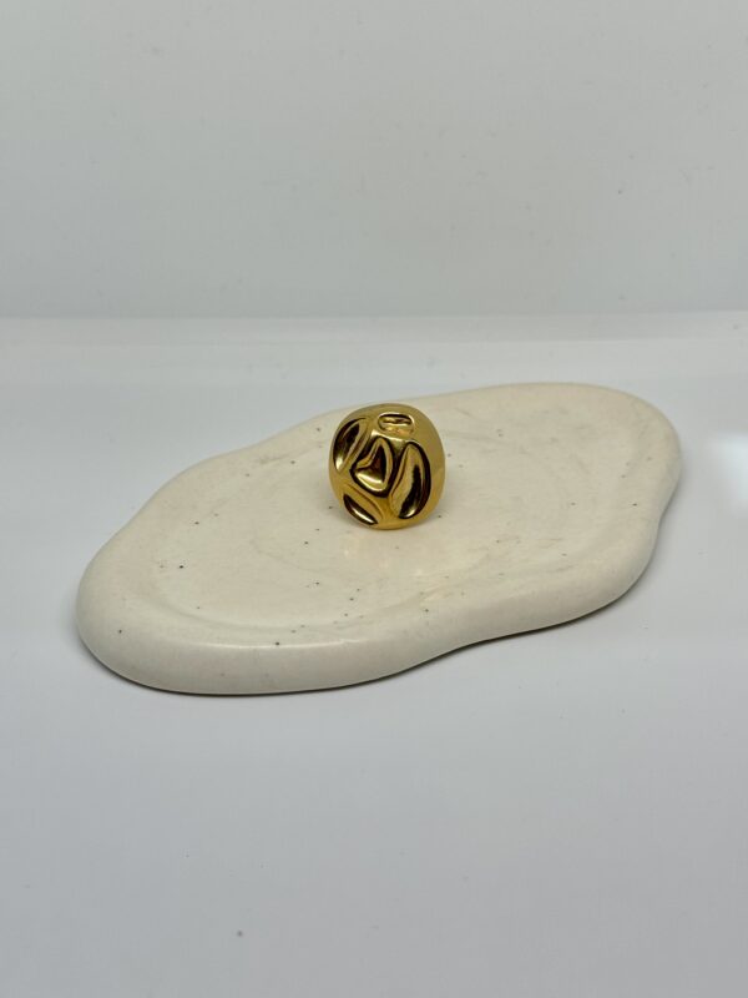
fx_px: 1383
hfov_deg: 30.3
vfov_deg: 39.7
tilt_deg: -27.9
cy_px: 499
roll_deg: +0.5
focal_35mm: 48
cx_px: 374
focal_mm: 6.76
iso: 64
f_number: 1.78
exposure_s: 1/394
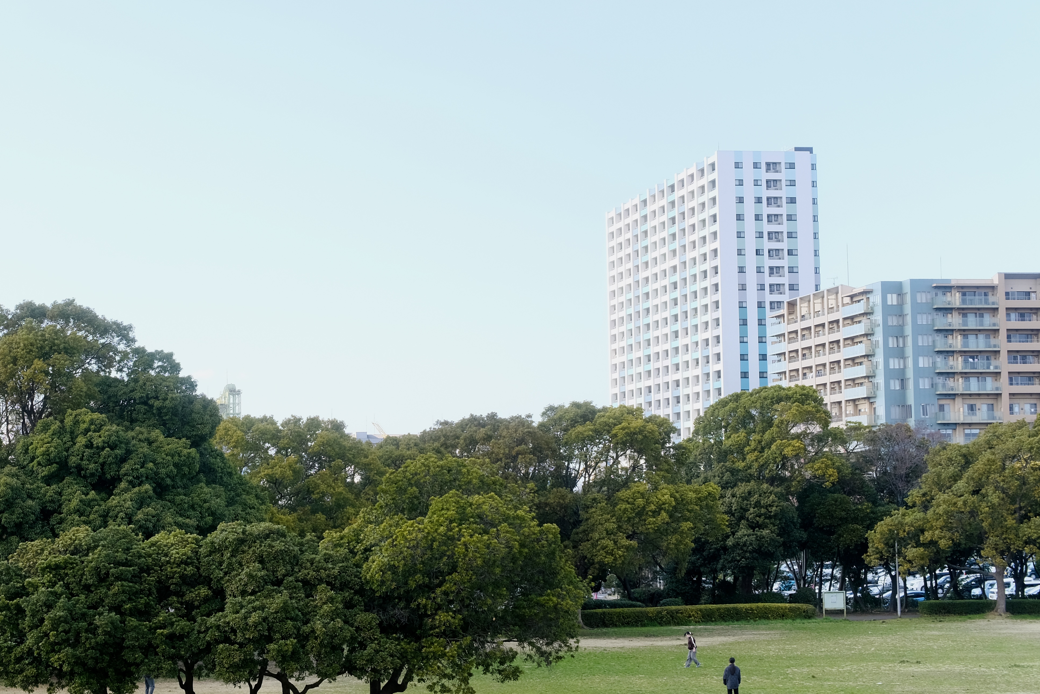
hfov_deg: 24.5
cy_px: 286
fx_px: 2369
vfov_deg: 16.6
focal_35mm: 82
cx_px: 278
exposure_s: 1/125
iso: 400
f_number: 7.1
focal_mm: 35
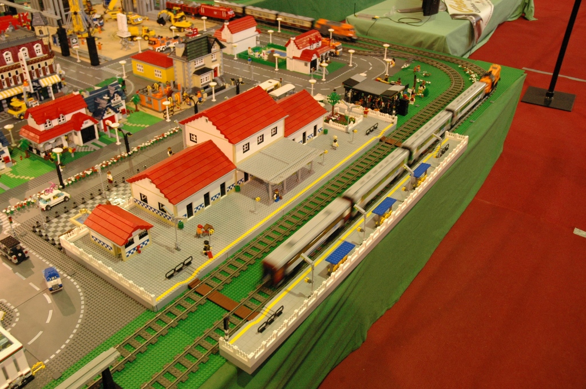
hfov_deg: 53.2
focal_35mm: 36
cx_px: 293
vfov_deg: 36.8
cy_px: 194
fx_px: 585
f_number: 5
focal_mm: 24
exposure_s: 1/20
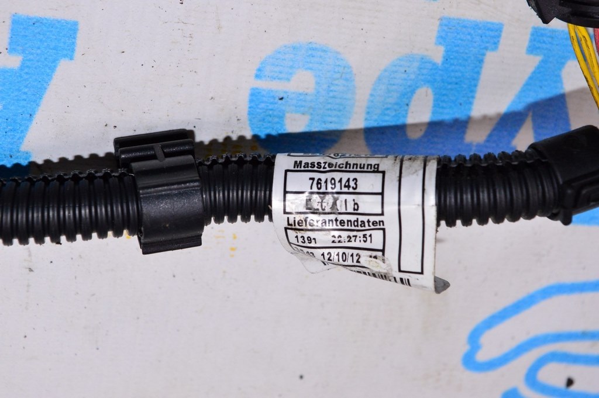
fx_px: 1372
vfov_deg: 16.5
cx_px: 300
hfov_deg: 24.6
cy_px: 199
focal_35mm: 82
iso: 1600
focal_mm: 55
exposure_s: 1/200
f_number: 8
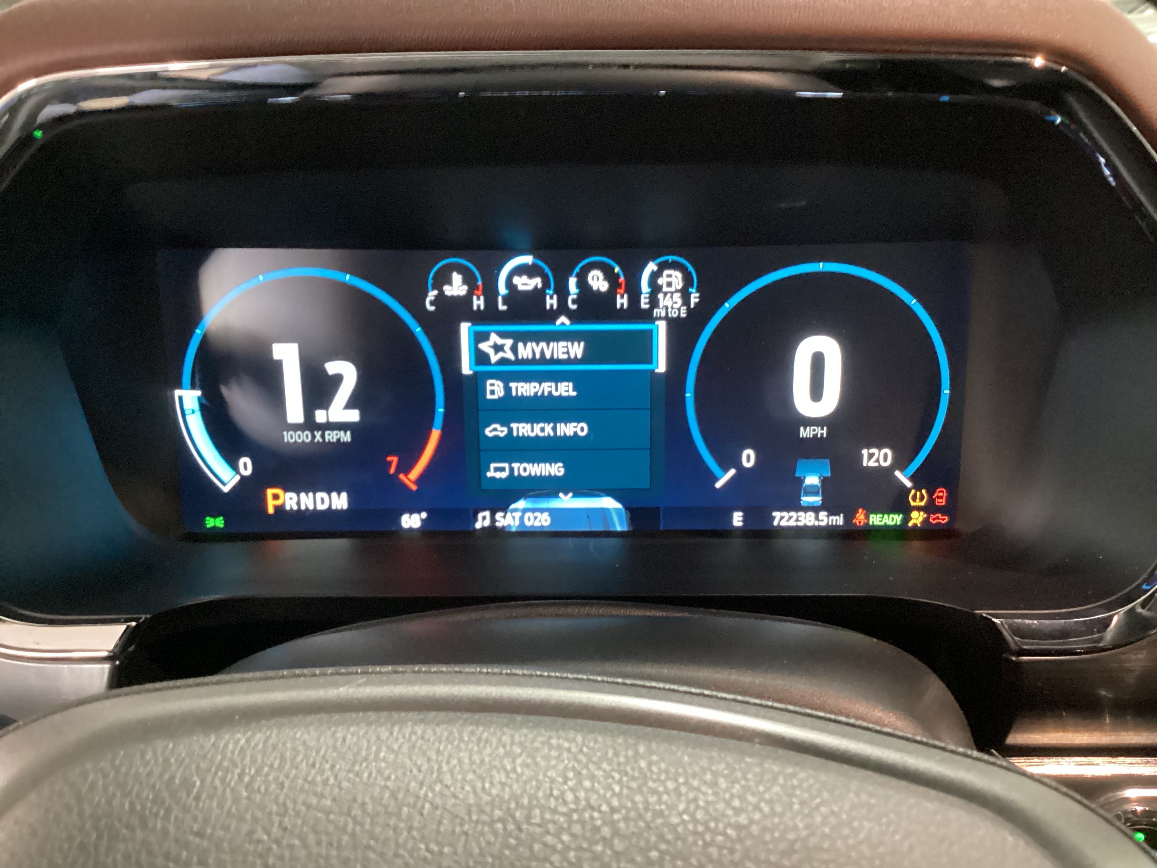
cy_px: 434
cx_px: 578
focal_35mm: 31
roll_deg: +0.1
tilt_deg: -24.3
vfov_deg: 45.4
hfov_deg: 58.4
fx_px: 1036
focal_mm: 3.3
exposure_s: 1/17
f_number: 2.4
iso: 640
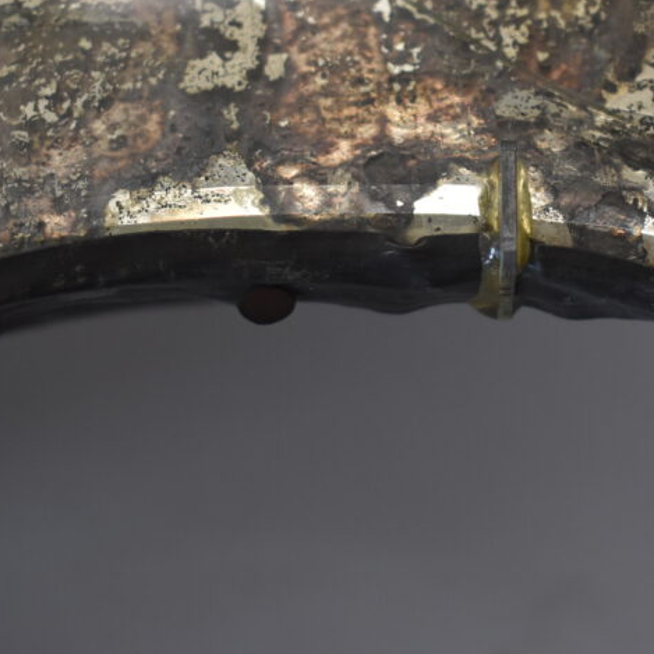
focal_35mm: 78
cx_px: 544
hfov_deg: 21.8
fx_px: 1667
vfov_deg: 22.1
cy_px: 222
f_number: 4.5
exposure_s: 1/125
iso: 800
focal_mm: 28
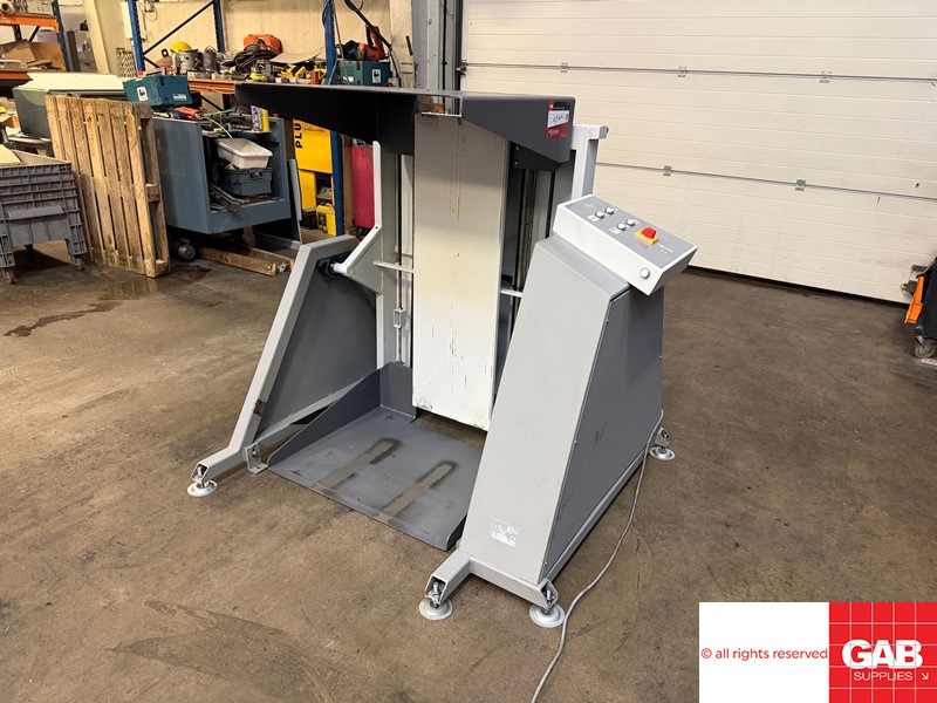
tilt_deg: -23.1
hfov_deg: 71.6
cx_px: 468
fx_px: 650
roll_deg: -2.7
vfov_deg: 56.8
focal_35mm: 24
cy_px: 352
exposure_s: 1/50
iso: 320
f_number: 1.78
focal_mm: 6.76
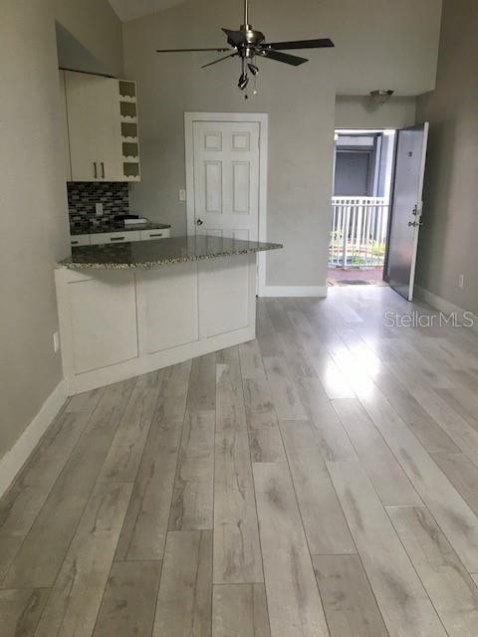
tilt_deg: -12.0
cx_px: 239
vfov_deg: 61.7
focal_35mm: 29
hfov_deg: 48.2
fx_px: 534
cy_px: 318
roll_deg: +1.6
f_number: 2.2
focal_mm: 4.15
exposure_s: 1/30
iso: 25
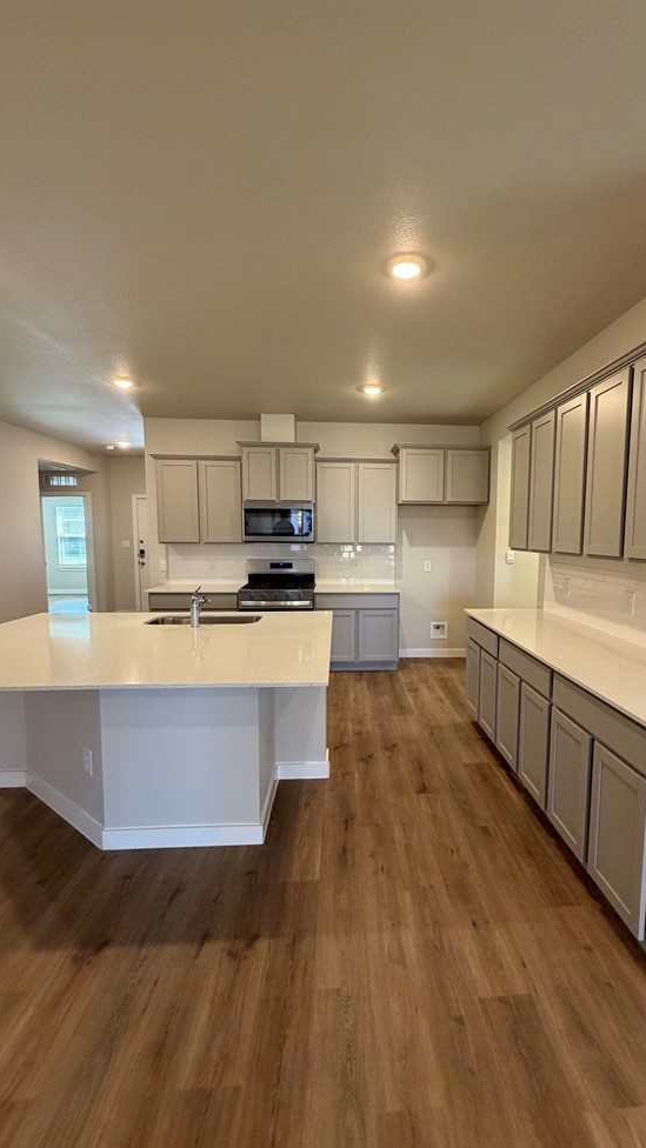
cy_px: 582
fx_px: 487
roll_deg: -0.6
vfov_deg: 99.4
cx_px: 374
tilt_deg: -4.5
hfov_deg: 66.7
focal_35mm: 16
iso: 250
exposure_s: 1/60
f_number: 2.2
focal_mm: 2.22
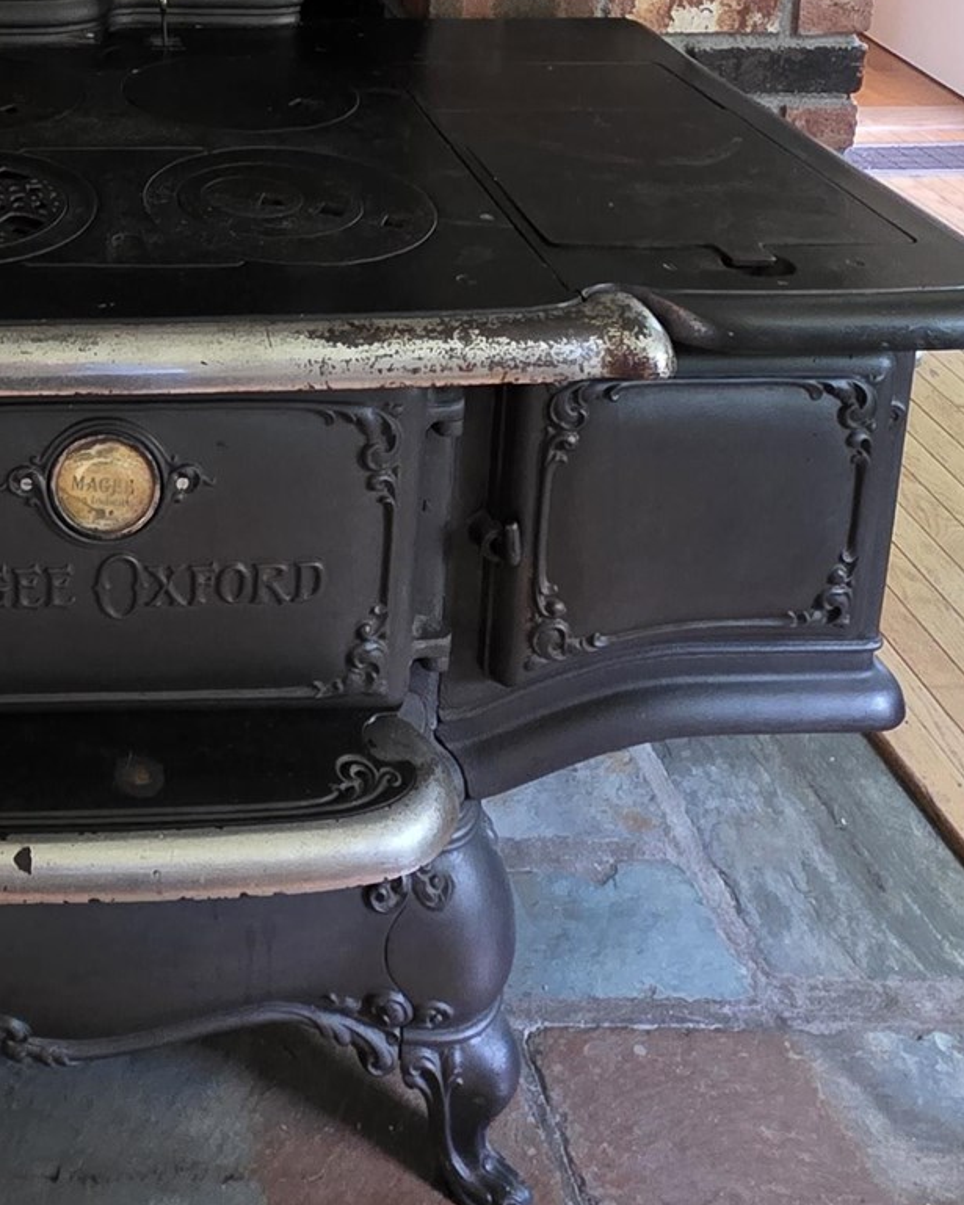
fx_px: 1355
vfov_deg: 40.8
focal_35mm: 38
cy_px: -45
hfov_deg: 35.2
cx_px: -13
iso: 800
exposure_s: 1/60
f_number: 1.9
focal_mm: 2.2
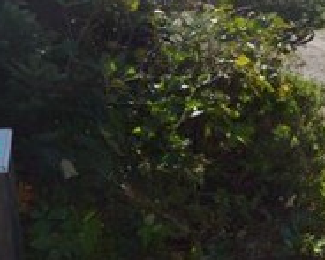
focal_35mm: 88
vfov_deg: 17.4
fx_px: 846
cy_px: 124
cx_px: 359
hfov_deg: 20.7
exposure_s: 1/200
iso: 100
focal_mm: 20
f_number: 8
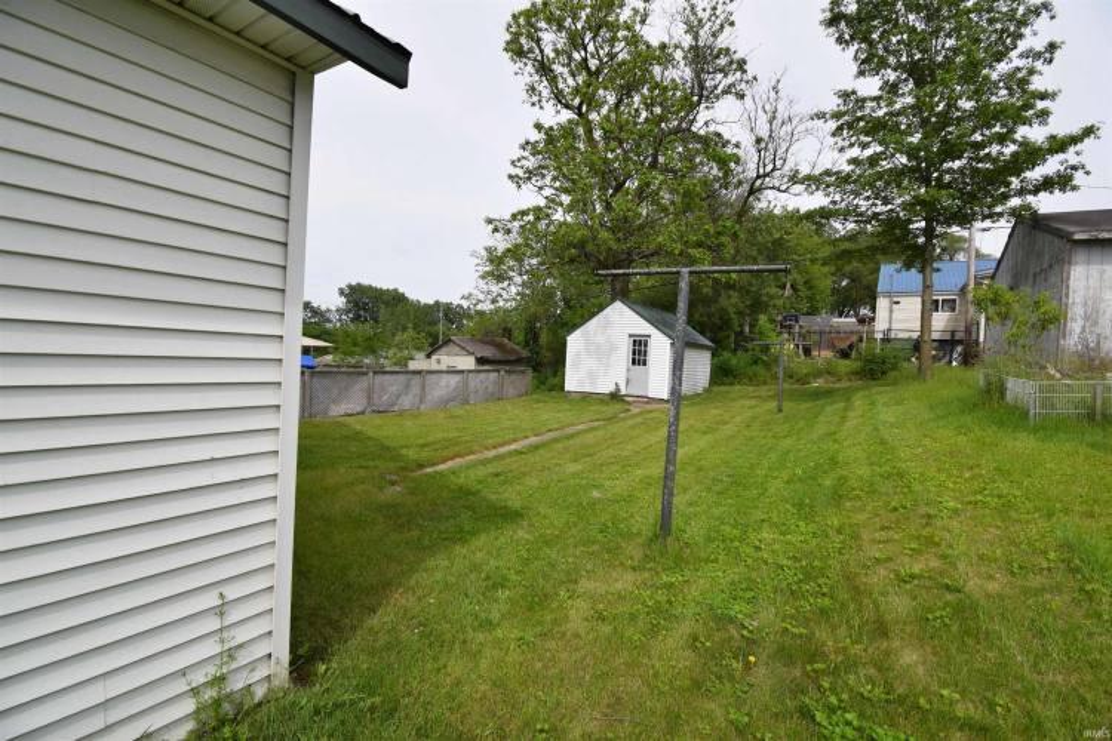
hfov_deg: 100.4
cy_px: 370
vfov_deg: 77.3
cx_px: 556
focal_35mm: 15
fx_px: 463
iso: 200
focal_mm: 10
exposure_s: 1/400
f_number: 10
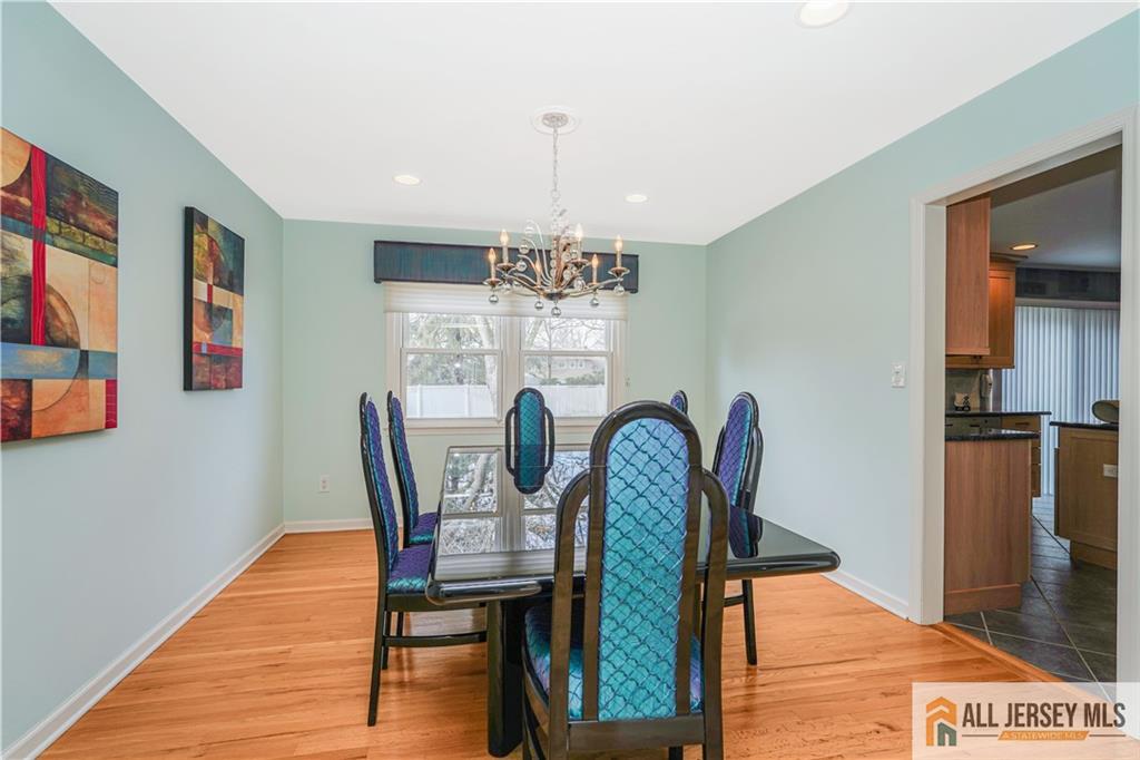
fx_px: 522
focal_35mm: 16
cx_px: 570
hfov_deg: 95.0
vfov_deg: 72.0
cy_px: 380
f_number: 5
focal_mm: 16.5
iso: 50
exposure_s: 1/50
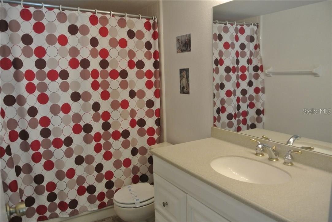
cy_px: 111
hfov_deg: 67.3
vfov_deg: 48.0
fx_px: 249
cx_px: 166
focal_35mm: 27
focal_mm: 10
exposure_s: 1/60
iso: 560
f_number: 3.5
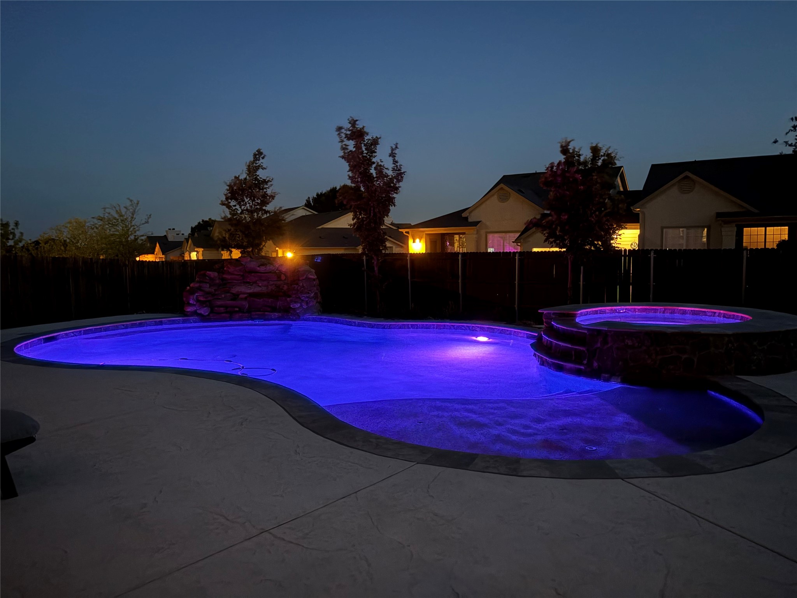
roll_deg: +1.5
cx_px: 398
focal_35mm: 26
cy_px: 299
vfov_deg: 53.1
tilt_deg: -4.8
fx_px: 599
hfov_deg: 67.3
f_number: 1.6
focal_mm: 5.96
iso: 1000
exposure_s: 1/9
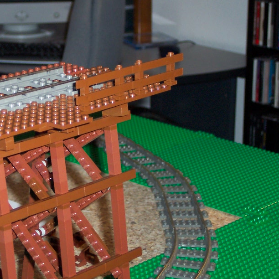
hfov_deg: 15.2
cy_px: 123
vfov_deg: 15.3
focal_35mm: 114
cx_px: 68
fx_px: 1040
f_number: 4
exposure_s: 1/60
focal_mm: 16
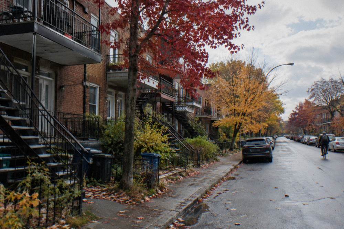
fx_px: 449
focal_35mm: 47
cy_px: 114
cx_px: 172
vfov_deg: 28.6
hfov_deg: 41.9
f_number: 4
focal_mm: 47
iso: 400
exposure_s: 1/1600
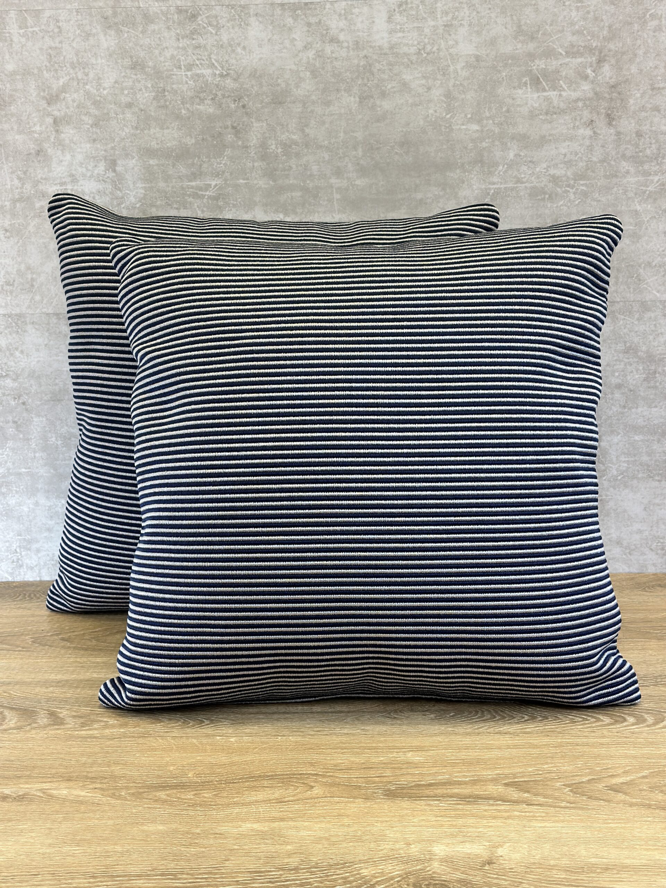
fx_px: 1231
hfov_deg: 30.3
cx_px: 333
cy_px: 444
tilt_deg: -12.7
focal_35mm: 48
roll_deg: +1.2
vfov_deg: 39.7
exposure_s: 1/120
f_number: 1.78
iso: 100
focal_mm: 6.86
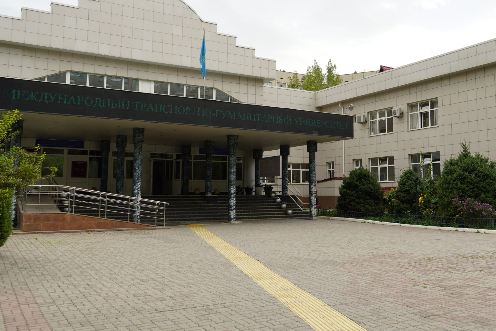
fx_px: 468
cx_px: 279
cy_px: 135
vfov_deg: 38.8
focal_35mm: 34
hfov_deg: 55.6
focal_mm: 18
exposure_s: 1/125
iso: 100
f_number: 8
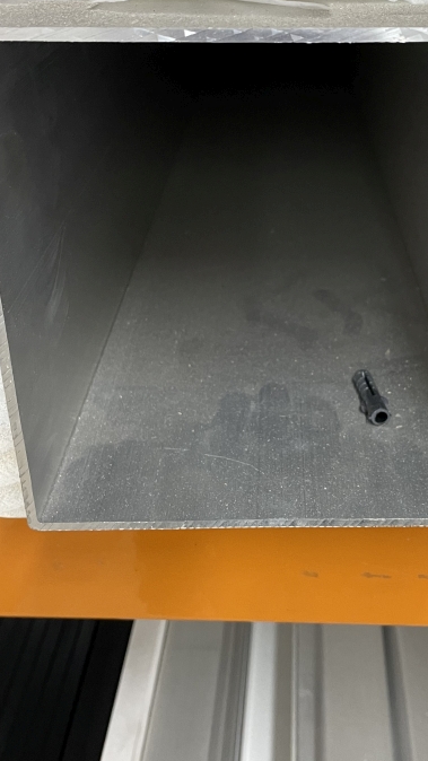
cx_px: 295
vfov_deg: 48.2
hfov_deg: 28.1
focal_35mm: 42
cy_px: 331
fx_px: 848
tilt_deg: -28.3
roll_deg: -0.6
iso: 200
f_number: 1.6
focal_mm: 4.2
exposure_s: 1/50
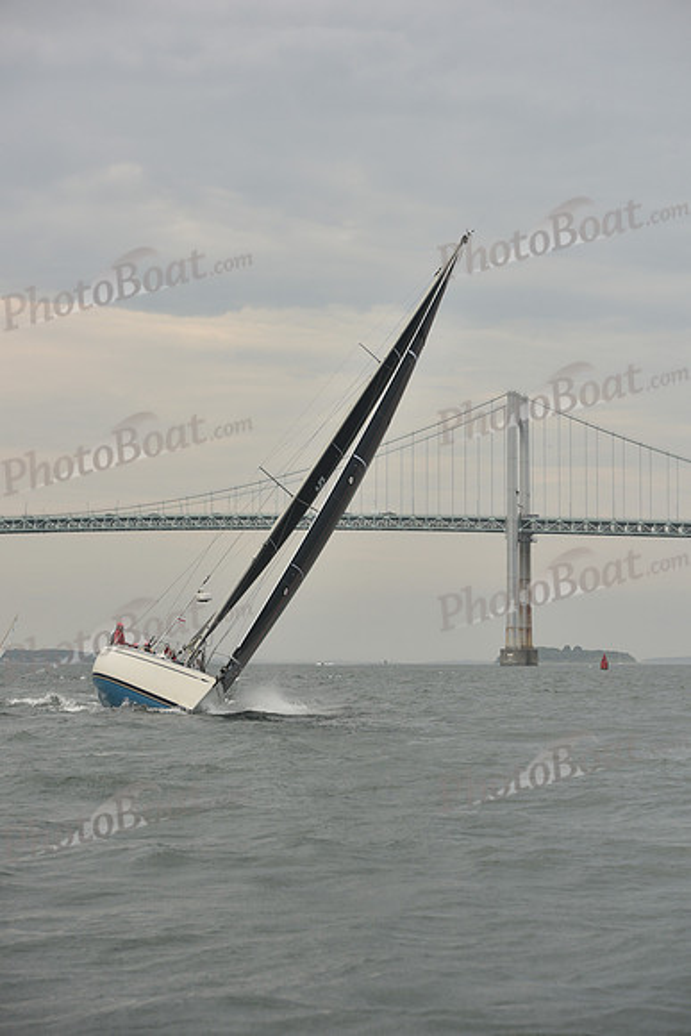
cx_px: 346
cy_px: 518
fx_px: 2014
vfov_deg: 28.8
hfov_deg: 19.5
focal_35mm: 70
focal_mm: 70
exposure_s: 1/500
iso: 250
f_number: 5.6
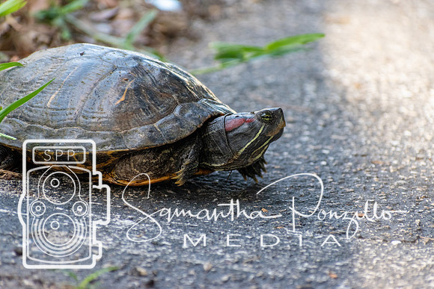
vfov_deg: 4.0
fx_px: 4160
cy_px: 144
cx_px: 217
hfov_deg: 6.0
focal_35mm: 345
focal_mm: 230
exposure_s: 1/500
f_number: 5.6
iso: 1400
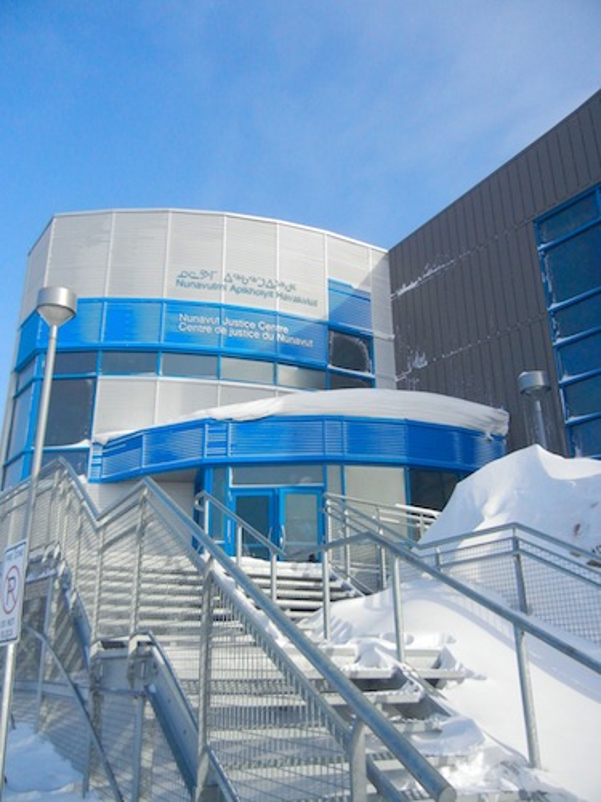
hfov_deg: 46.8
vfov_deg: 60.0
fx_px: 694
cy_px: 401
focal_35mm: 30
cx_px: 300
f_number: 7
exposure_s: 1/1081
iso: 400
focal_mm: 5.4
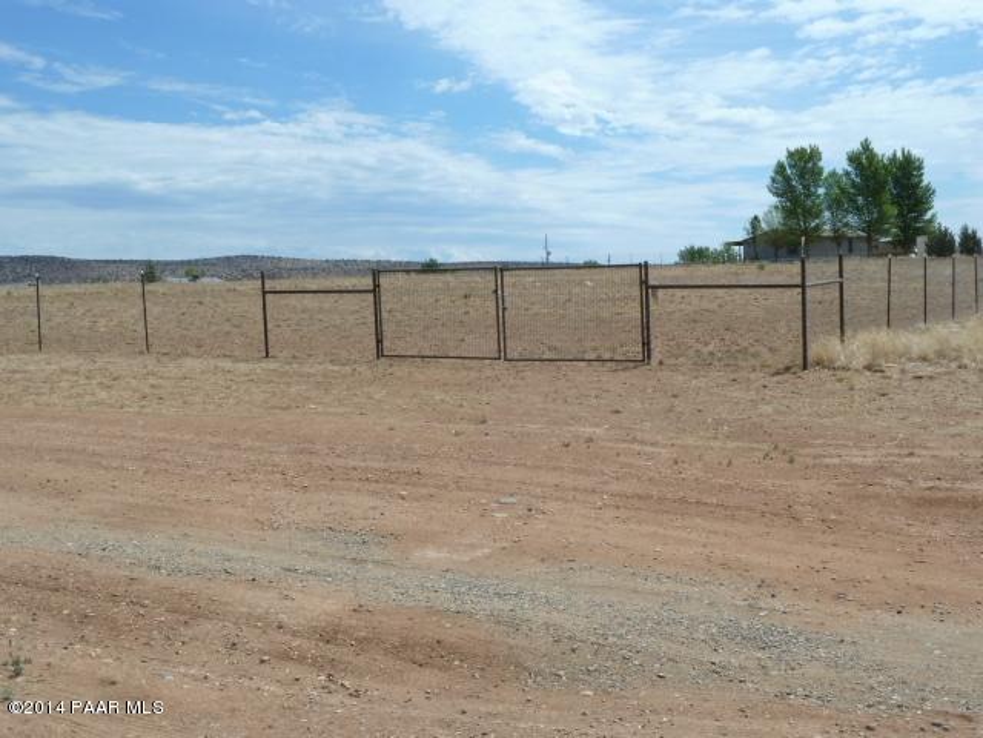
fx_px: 1193
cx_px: 492
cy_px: 369
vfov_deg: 34.3
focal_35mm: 42
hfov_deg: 44.8
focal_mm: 6.9
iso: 80
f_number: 5.6
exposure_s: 1/500
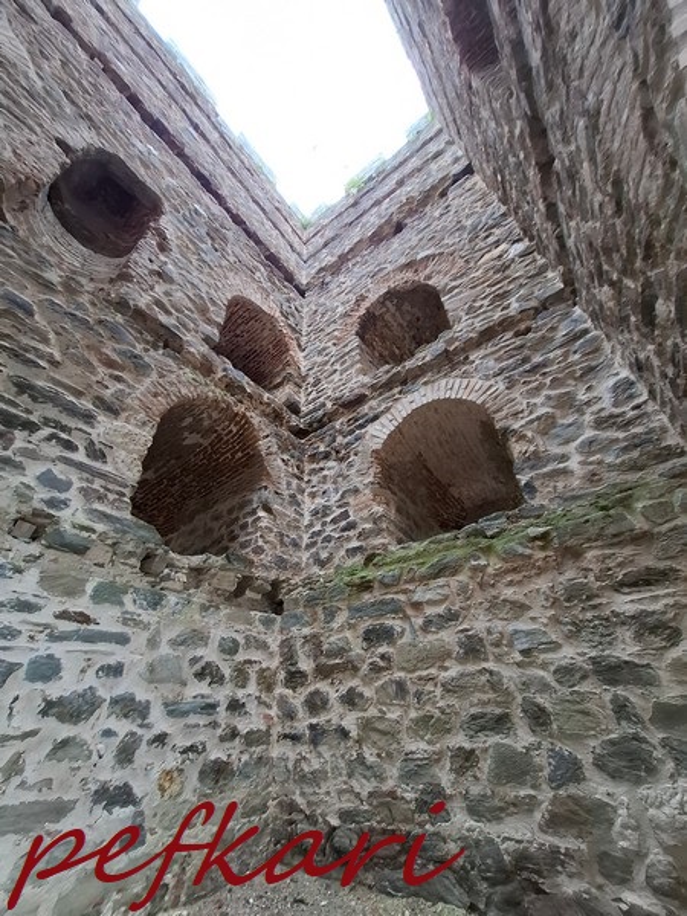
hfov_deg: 89.9
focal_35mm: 13
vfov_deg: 106.2
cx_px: 344
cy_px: 458
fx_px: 344
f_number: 2.2
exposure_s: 1/50
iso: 40
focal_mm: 1.74
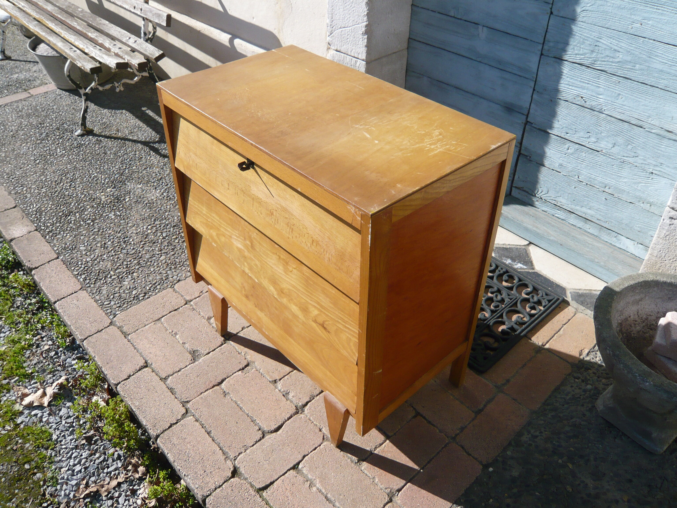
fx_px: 548
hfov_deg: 63.4
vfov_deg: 49.7
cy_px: 254
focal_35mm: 28
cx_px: 338
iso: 100
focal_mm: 4.6
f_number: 8
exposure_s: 1/125
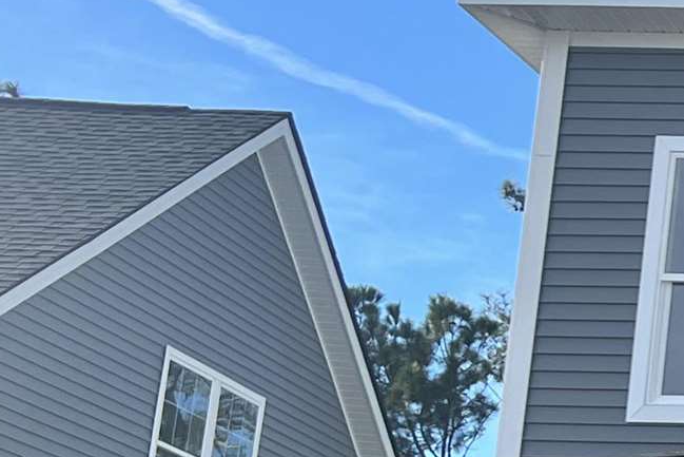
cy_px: 416
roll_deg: -1.8
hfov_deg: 13.1
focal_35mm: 128
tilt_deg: +11.5
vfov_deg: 10.7
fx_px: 2432
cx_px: 1492
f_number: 1.5
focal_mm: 5.7
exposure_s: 1/3077
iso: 50
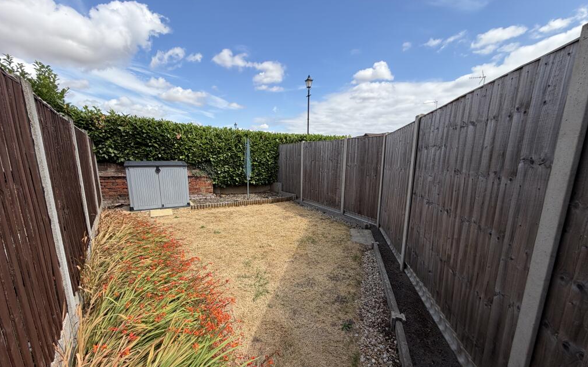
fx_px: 240
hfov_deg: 101.5
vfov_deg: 74.5
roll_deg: -0.6
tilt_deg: -11.5
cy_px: 206
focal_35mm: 15
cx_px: 294
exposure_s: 1/770
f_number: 2.2
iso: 25
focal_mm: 2.22
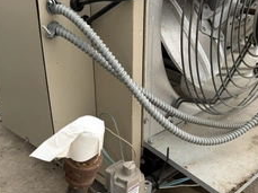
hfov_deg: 44.7
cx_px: 146
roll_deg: -1.1
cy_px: 140
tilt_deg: -31.1
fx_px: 313
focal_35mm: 42
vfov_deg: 33.7
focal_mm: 6.76
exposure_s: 1/1618
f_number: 1.78
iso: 80
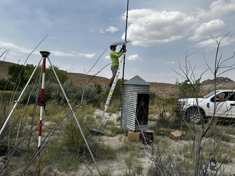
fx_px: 163
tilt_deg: +1.2
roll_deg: -3.1
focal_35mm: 24
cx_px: 118
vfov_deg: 56.8
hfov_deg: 71.6
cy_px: 88
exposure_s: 1/7042
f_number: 1.78
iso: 80
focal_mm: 6.86
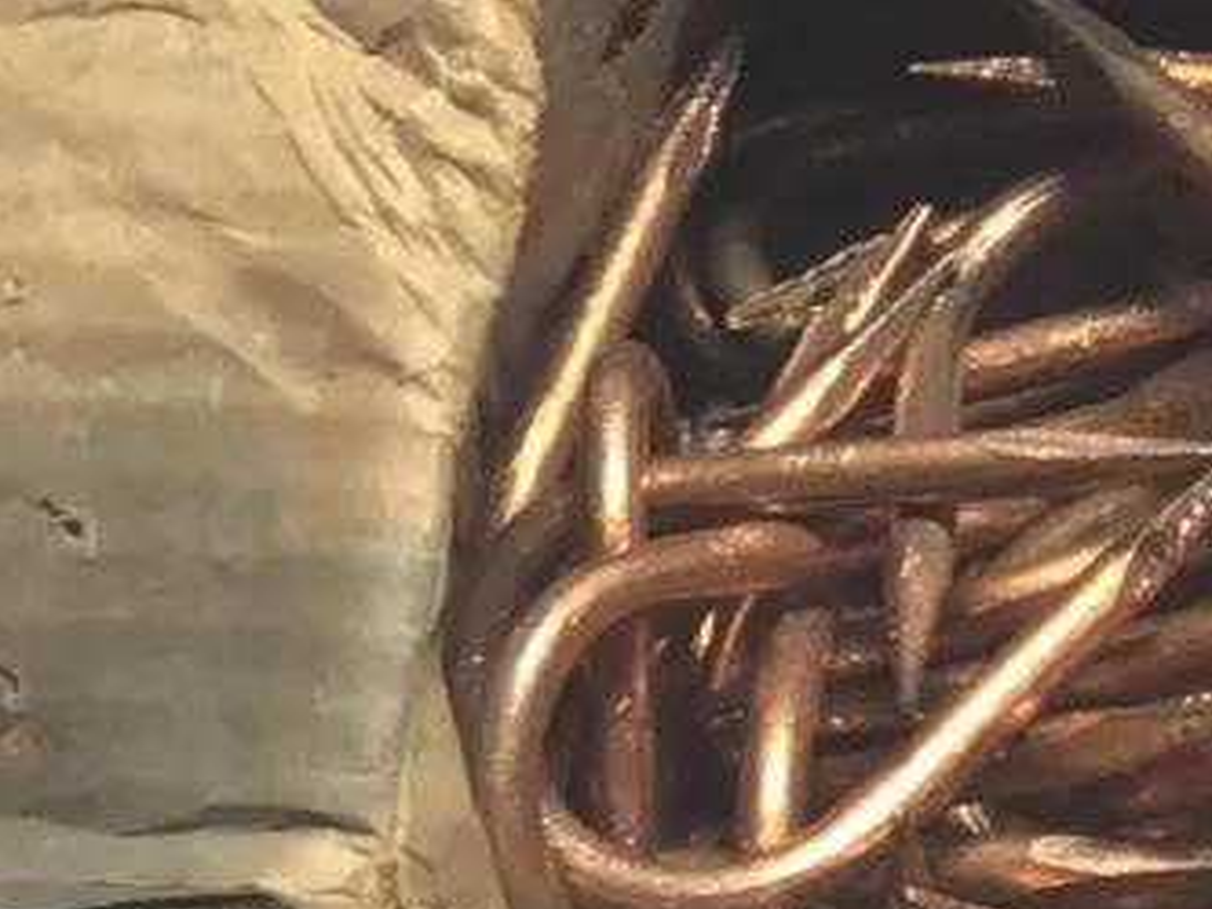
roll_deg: -1.8
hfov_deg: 10.6
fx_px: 6547
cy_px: -307
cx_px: 836
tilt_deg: -25.6
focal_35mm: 187
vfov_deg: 7.8
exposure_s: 1/60
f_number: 2.4
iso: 32
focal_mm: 3.3
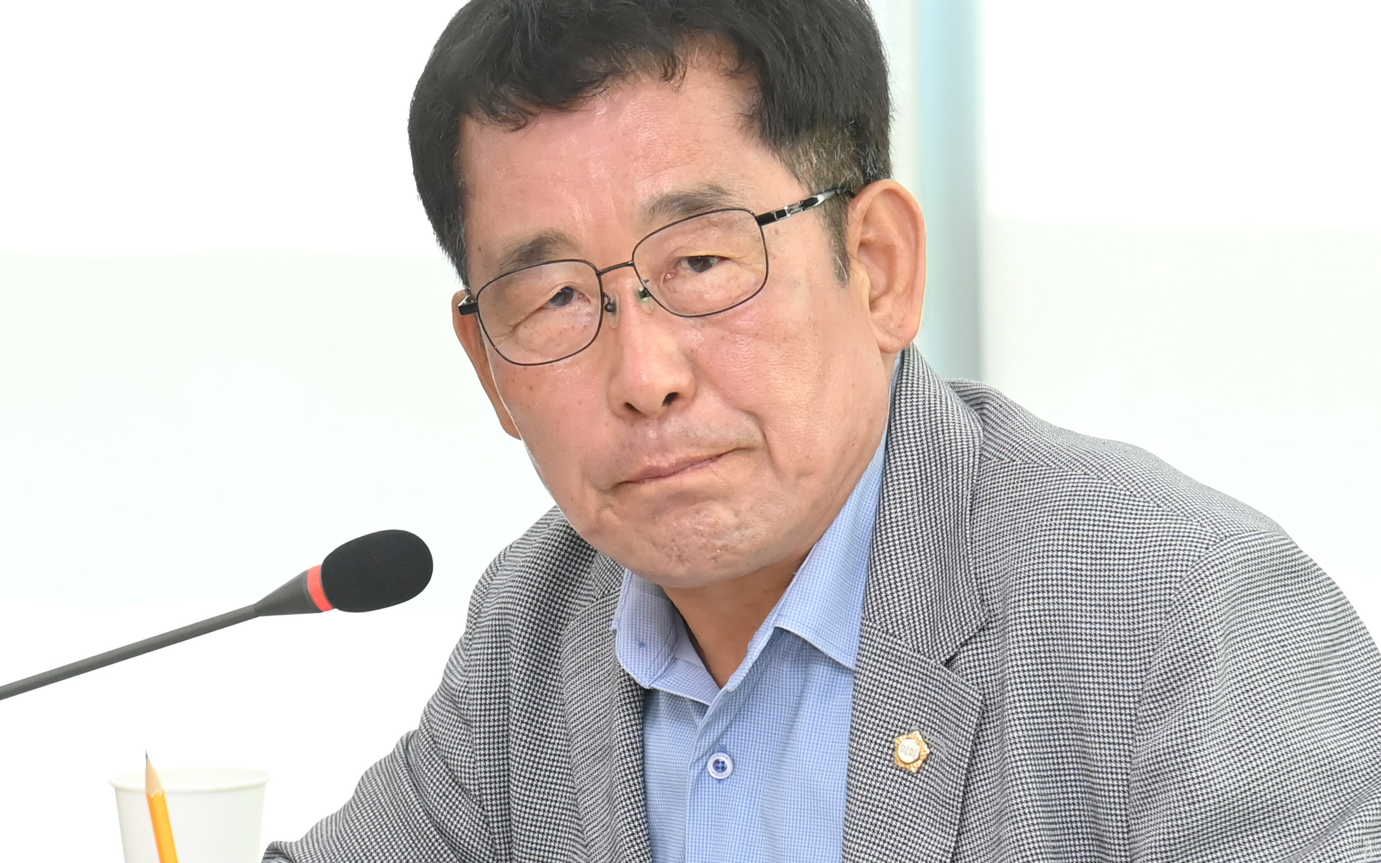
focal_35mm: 275
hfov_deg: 7.6
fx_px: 10351
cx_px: 440
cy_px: 628
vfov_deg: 4.8
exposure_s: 1/250
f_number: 6.3
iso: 2500
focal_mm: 120
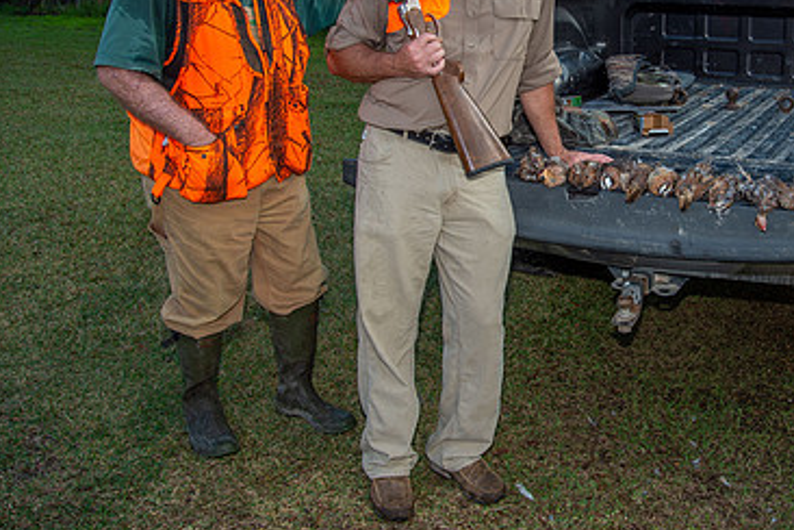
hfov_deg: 48.6
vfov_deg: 34.6
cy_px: 159
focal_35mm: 38
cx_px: 603
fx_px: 838
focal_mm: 24
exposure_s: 1/320
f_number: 7.1
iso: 250
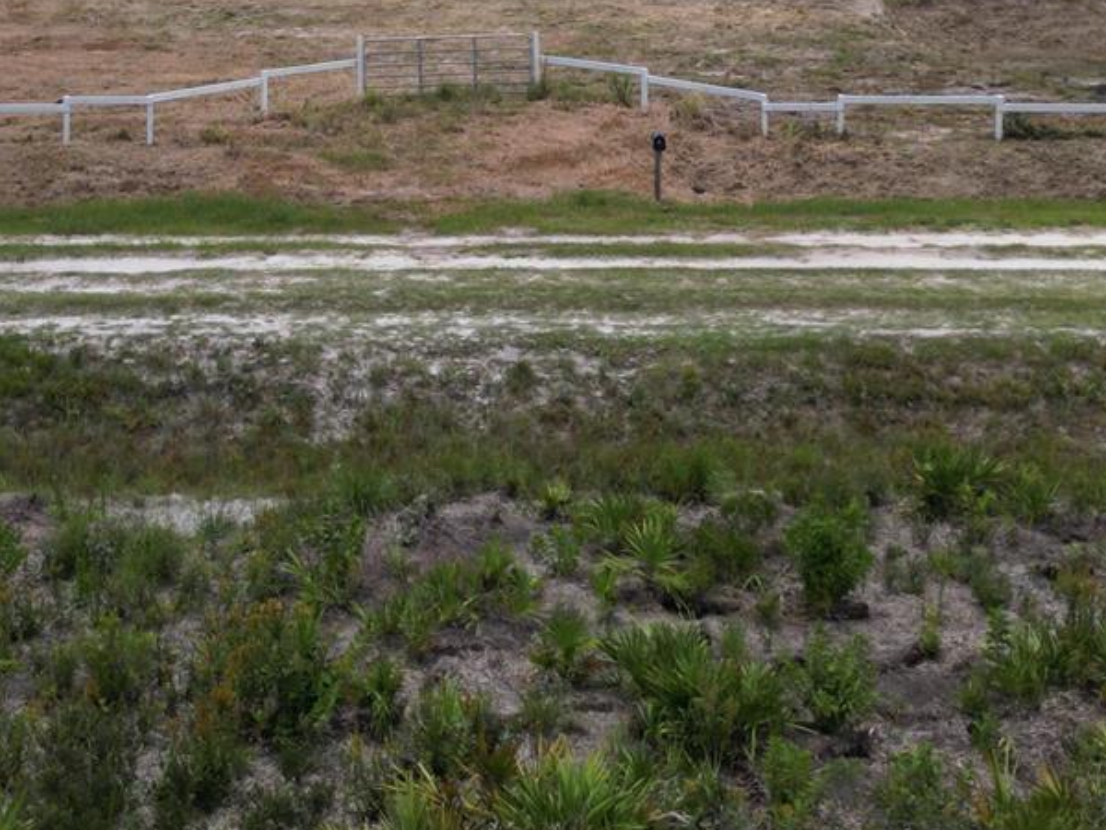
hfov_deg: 30.2
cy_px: -31
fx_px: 2045
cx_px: 470
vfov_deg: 22.0
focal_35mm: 64
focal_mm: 6.72
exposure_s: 1/4000
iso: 120
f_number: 1.7
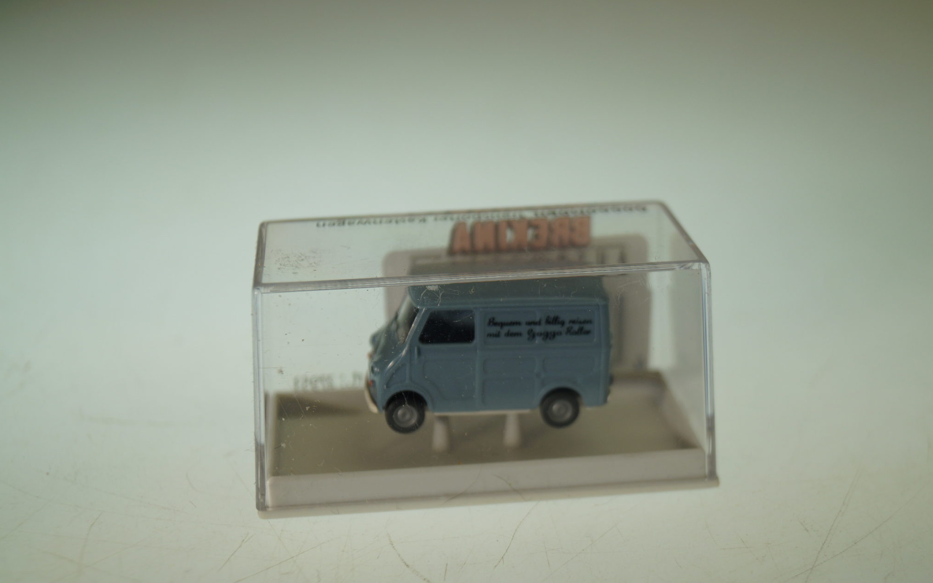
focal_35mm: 62
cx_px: 471
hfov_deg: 33.0
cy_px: 313
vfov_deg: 20.9
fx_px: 1576
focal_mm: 40
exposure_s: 1/160
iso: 160
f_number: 5
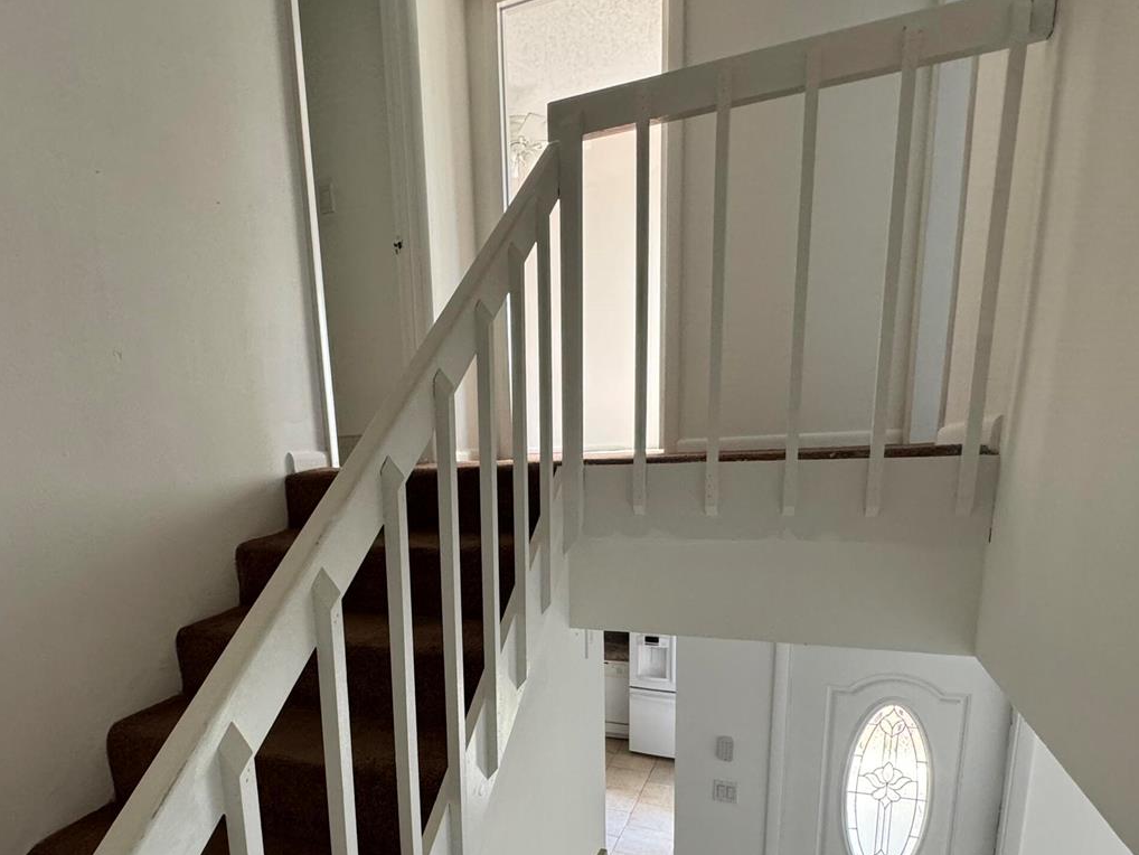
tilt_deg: -12.5
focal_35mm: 22
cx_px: 481
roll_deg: +2.4
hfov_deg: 75.9
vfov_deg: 58.7
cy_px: 616
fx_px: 724
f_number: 2.2
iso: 320
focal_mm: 2.22
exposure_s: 1/99
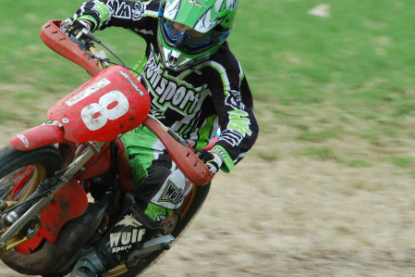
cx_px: 62
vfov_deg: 3.1
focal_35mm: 441
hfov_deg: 4.7
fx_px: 5080
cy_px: 141
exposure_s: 1/180
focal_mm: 165
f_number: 6.7
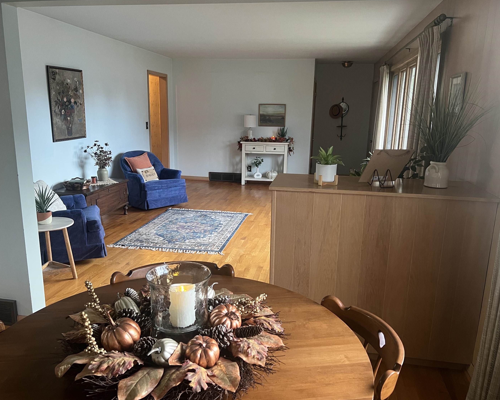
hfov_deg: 62.2
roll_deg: -1.8
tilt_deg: -13.1
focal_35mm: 28
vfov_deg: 51.5
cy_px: 205
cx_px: 249
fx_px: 414
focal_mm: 5.7
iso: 320
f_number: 1.5
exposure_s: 1/60
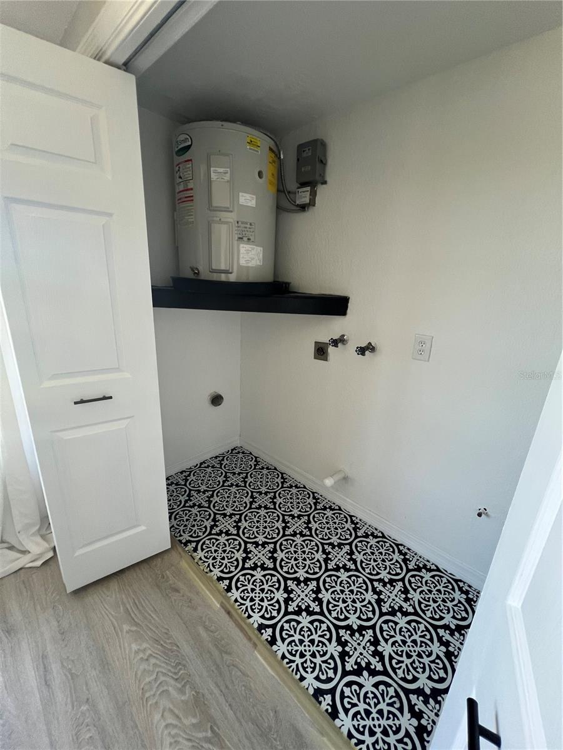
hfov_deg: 89.9
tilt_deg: -17.6
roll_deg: -2.7
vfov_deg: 106.2
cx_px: 282
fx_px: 282
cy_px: 375
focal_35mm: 13
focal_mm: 1.57
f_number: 1.8
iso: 250
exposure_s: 1/85
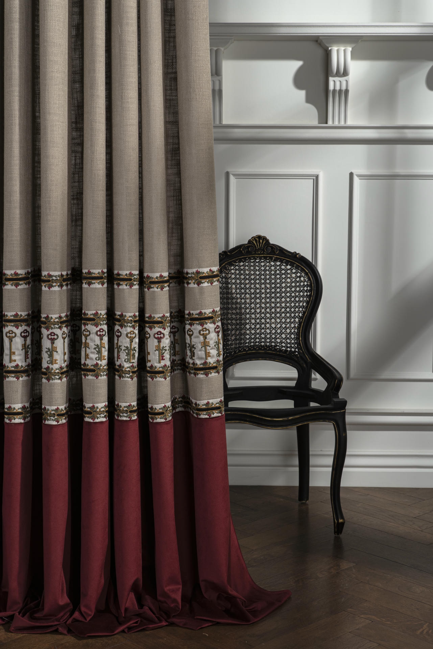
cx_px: 216
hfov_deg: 21.9
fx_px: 1118
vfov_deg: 32.4
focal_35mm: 62
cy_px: 324
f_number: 11
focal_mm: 62
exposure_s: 1/200
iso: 160
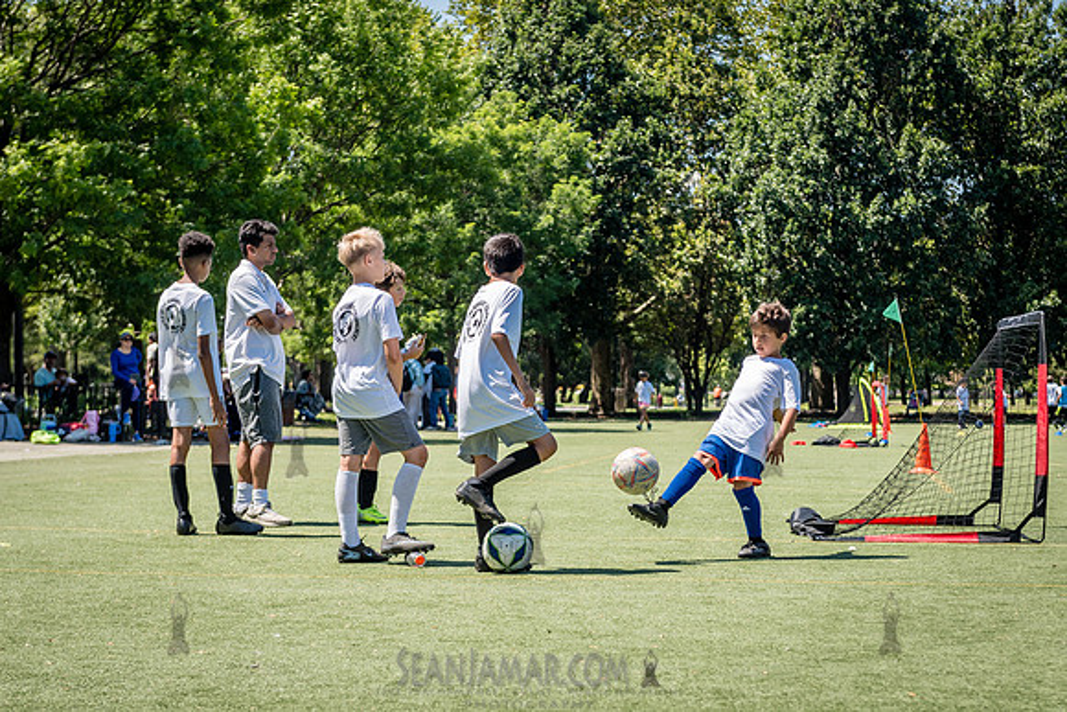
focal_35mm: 85
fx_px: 2527
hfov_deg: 23.8
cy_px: 428
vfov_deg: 16.0
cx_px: 614
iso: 200
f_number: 4
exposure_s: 1/1250
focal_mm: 62
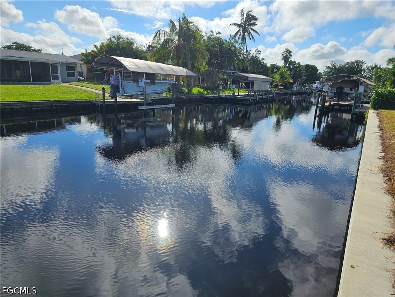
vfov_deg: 58.9
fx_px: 262
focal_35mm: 23
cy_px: 148
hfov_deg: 73.9
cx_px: 198
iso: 10
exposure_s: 1/1384
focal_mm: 6.3
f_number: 1.7
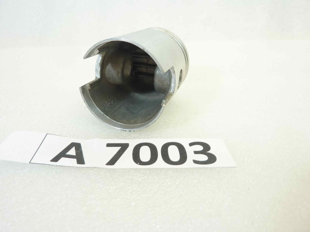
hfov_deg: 65.3
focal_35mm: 27
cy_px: 107
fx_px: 242
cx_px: 146
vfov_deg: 51.3
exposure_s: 1/25
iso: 80
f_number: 3.3
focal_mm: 4.1
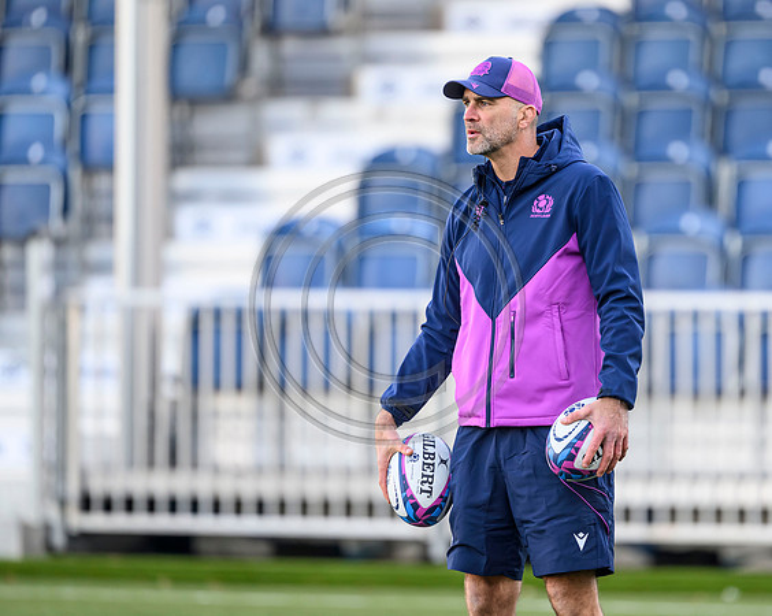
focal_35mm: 517
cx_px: 523
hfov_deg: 3.7
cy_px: 272
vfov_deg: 3.0
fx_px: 11802
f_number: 2.8
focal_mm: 400
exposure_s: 1/1000
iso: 1000
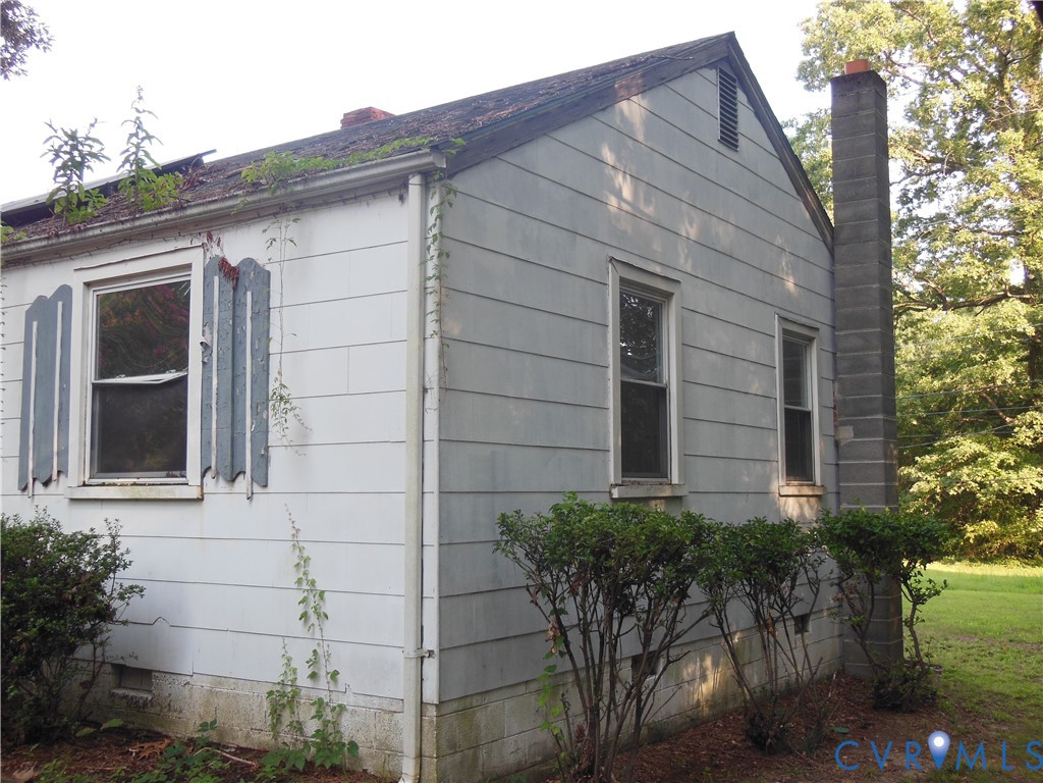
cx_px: 522
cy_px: 392
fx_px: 1175
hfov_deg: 47.9
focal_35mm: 39
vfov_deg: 36.8
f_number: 4.1
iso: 125
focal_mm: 6.9
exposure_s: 1/50
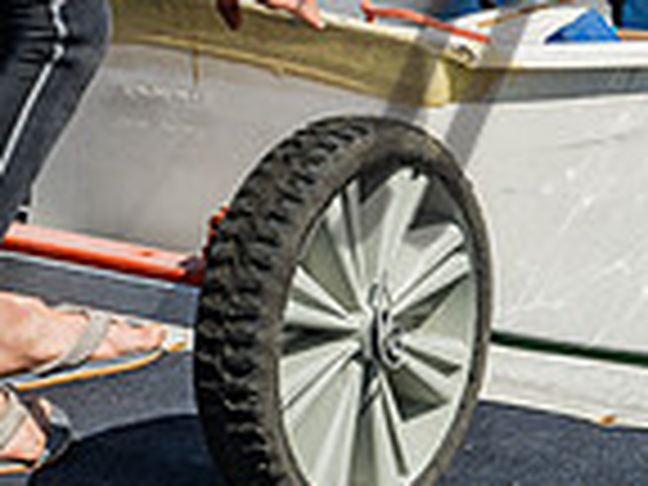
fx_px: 7057
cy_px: -376
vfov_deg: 3.9
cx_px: 135
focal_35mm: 377
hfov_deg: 5.3
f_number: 10
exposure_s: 1/200
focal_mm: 97
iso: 250
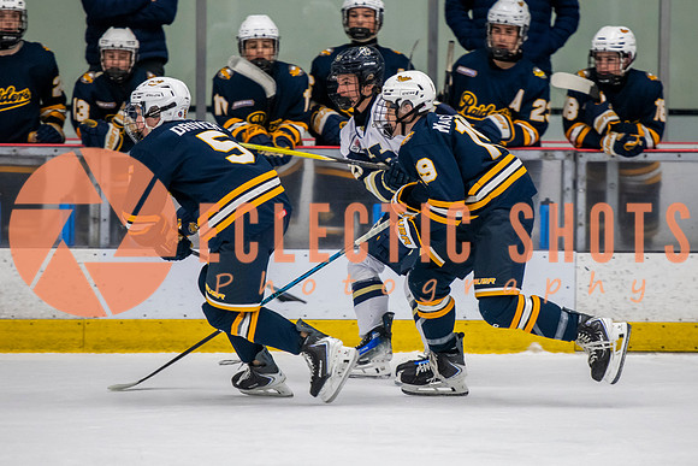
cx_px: 376
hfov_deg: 7.4
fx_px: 5415
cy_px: 208
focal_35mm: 279
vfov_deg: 4.9
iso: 2000
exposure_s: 1/640
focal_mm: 185
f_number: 3.2
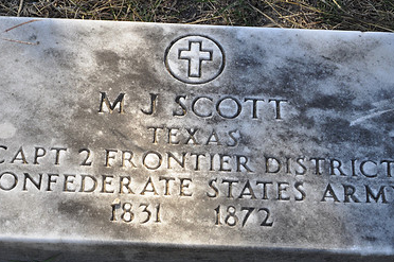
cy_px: 133
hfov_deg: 24.9
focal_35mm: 82
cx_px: 191
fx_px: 894
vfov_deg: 16.7
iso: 280
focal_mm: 35
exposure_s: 1/125
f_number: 5.6
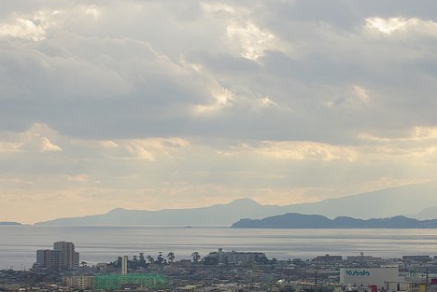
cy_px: 218
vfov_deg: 8.4
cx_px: 296
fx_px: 1993
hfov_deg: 12.5
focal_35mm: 164
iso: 100
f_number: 5
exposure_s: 1/500
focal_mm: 50
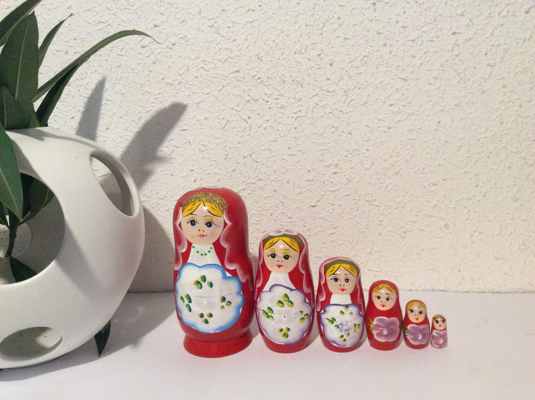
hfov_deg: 56.9
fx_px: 494
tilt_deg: -10.5
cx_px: 268
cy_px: 200
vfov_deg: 44.1
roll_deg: +3.5
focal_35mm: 32
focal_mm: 3.3
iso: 320
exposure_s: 1/25
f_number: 2.4
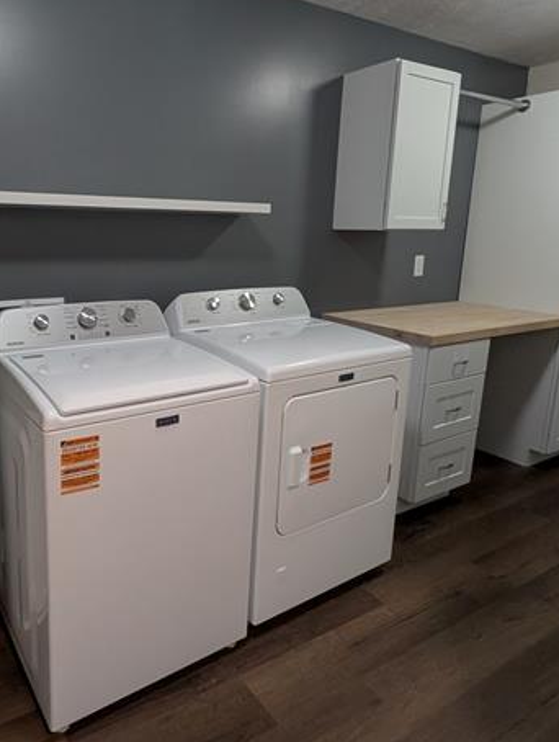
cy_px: 327
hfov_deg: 58.8
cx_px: 157
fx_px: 472
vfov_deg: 76.0
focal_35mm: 22
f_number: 2.2
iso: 383
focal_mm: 1.95
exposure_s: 1/60
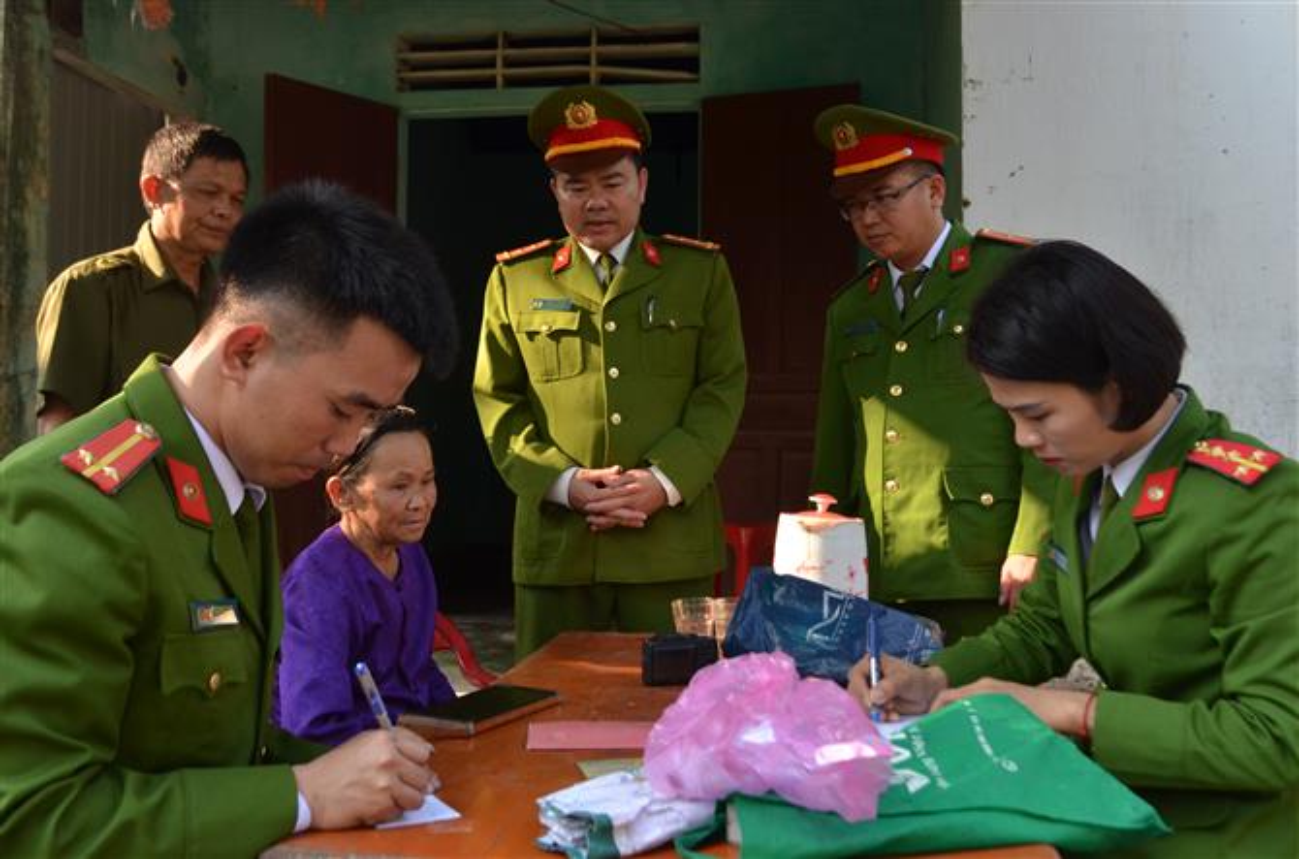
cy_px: 430
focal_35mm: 33
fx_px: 1188
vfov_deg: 39.8
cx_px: 650
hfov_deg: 57.3
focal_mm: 22
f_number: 7.1
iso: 500
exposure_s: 1/200
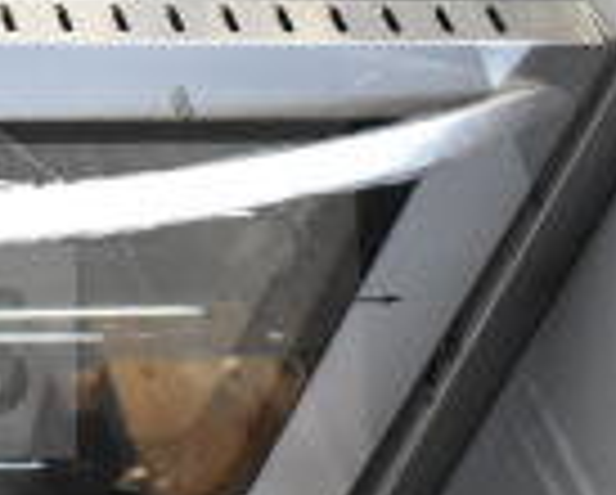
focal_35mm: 125
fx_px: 2282
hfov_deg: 13.9
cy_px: 101
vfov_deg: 12.3
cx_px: -432
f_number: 3.5
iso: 2800
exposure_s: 1/30
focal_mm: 20
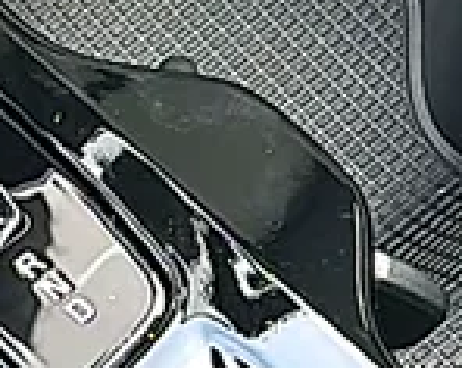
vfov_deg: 7.1
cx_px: 268
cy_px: 142
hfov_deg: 8.9
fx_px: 2963
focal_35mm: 217
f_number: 1.78
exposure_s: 1/191
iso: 64
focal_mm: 6.86
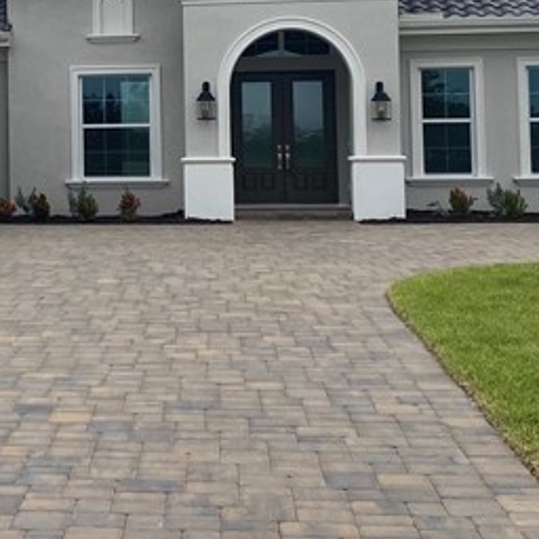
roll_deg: +0.9
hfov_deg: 18.2
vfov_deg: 18.7
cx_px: -53
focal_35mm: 92
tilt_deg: +1.5
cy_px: 93
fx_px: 1621
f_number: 1.8
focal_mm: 4.25
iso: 32
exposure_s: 1/3040
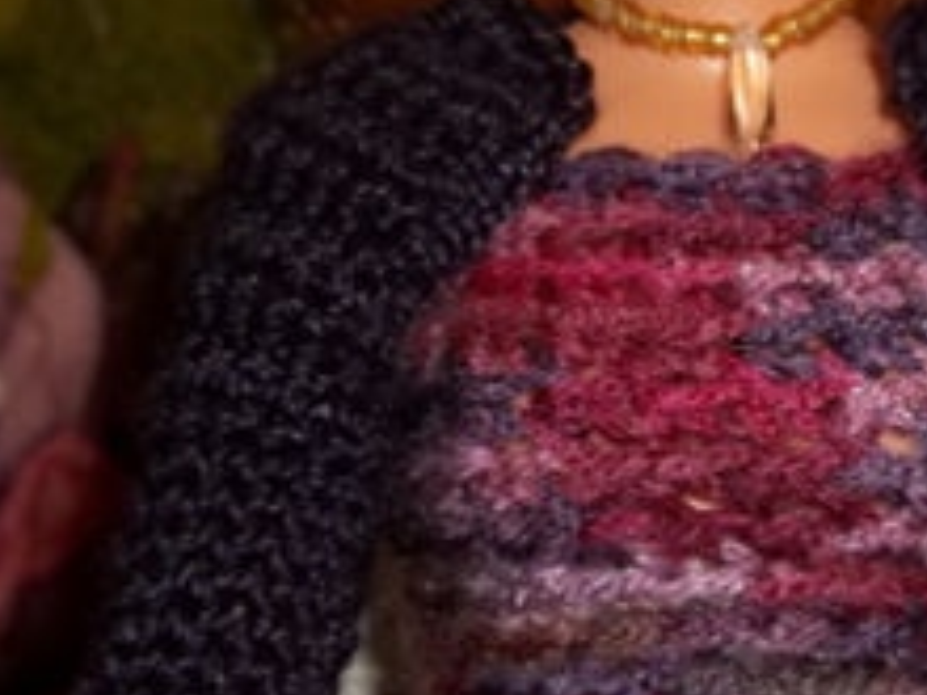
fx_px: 2571
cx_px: 729
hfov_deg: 20.2
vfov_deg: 15.4
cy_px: 236
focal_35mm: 96
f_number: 3.3
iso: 64
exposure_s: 1/30
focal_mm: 5.9
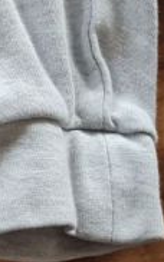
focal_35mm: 151
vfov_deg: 12.7
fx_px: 1082
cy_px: -206
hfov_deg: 8.4
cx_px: -112
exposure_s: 1/50
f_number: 1.8
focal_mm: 5.4
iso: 160
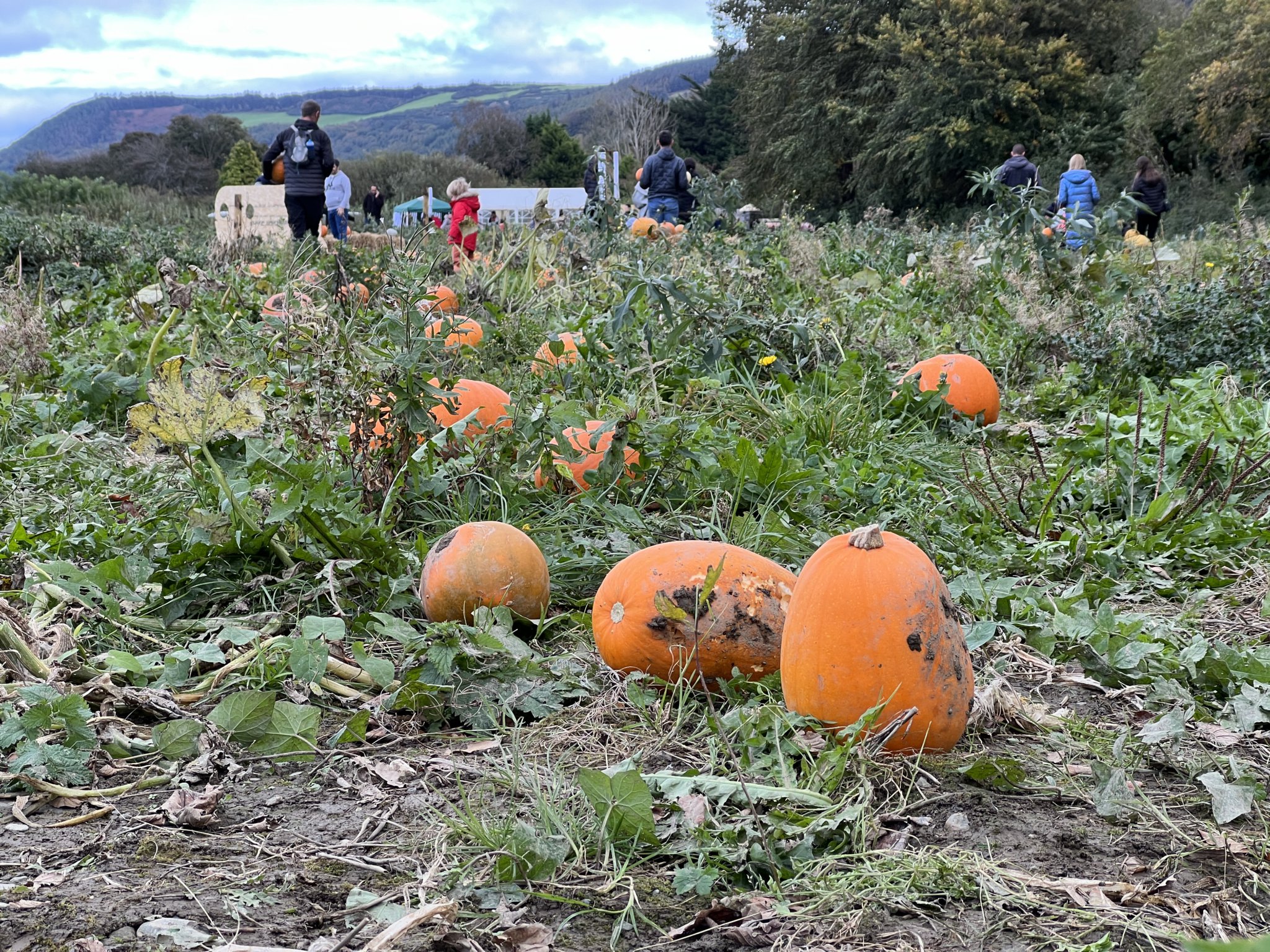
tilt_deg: -5.7
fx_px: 2825
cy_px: 476
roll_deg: +1.2
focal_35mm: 77
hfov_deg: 25.3
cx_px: 635
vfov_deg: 19.1
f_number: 2.8
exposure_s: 1/99
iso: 40
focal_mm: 9
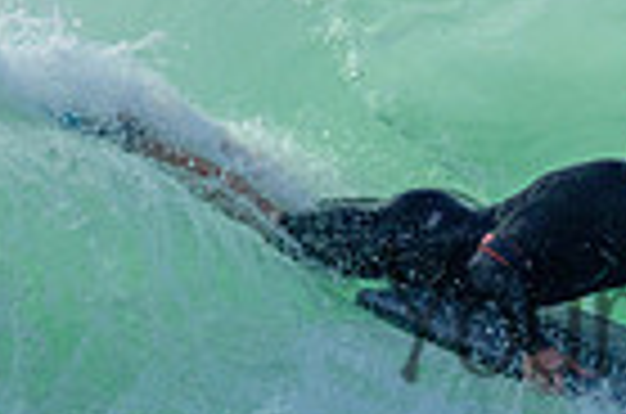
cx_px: 847
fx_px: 58085
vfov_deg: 0.4
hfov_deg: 0.6
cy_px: 272
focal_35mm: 3348
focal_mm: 800
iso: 1100
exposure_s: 1/2000
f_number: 11
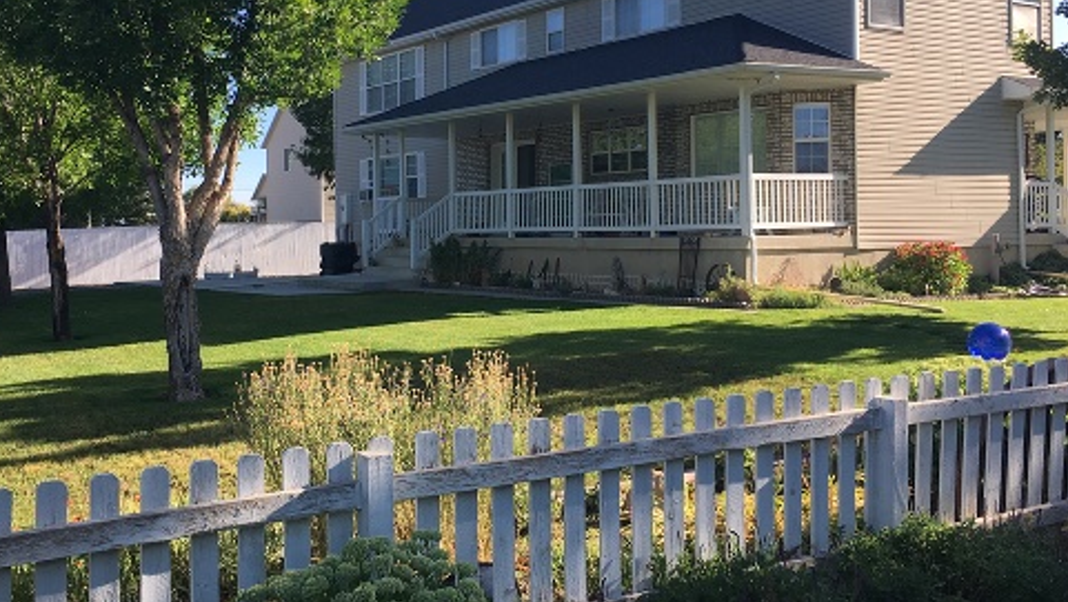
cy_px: 220
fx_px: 1190
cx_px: 429
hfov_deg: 48.1
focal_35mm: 42
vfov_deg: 28.3
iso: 25
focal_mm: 4.15
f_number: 2.2
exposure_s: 1/610
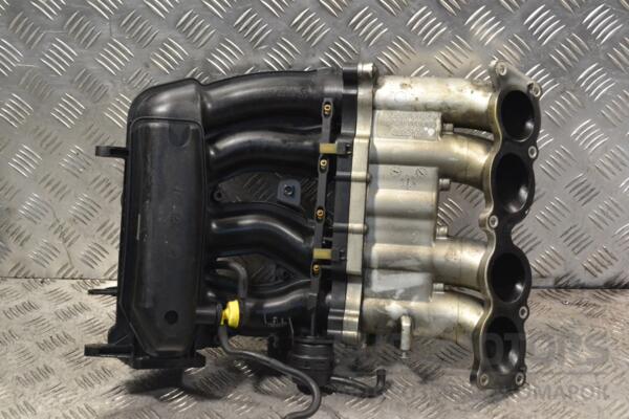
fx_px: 839
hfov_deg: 41.1
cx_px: 314
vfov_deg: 28.1
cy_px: 210
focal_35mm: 48
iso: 3200
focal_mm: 32
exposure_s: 1/200
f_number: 7.1
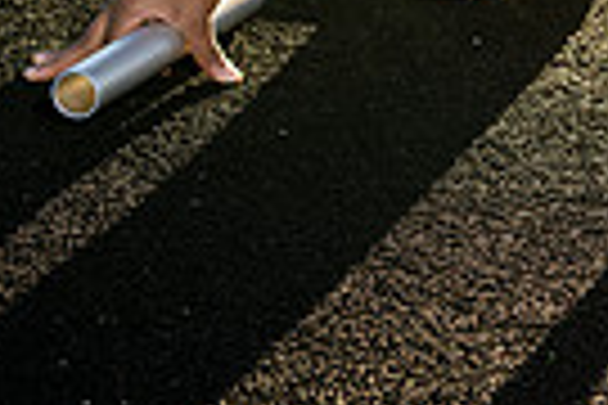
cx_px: 536
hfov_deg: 11.2
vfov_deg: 7.1
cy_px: -531
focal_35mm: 183
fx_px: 3090
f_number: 5
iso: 50
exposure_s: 1/250
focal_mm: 55
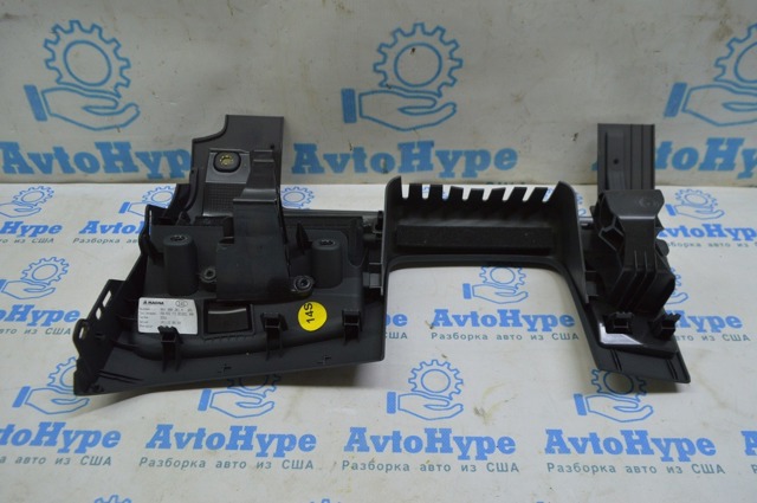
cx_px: 378
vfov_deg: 43.5
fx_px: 630
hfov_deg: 62.0
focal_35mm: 30
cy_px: 252
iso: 400
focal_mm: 20
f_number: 5.6
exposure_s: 1/40
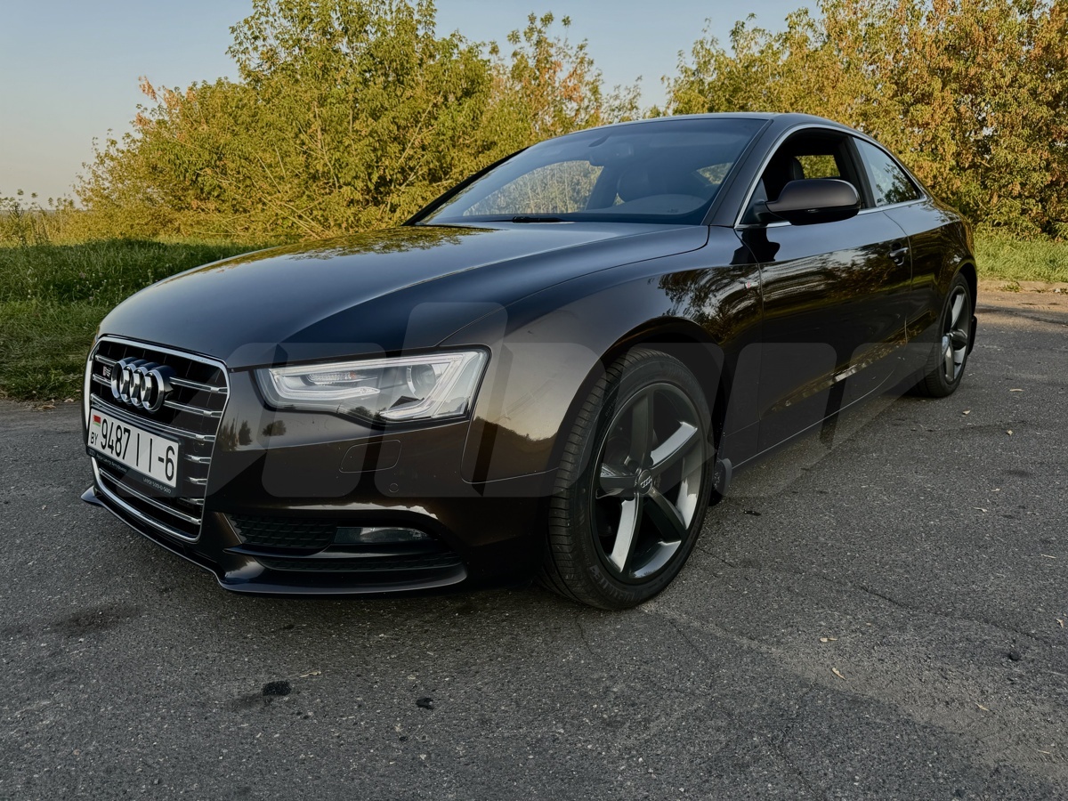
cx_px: 534
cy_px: 400
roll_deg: +0.1
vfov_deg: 56.8
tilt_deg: -13.0
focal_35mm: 24
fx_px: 740
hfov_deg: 71.6
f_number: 1.78
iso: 80
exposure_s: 1/598
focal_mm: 6.76
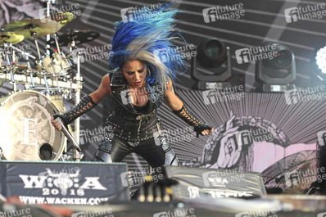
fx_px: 1150
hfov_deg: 16.1
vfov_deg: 10.8
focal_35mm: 127
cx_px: 153
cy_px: 115
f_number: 3.2
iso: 200
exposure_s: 1/400
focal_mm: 112
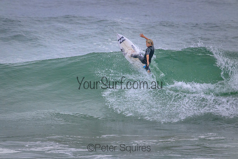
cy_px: 80
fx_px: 5290
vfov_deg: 1.7
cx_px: 119
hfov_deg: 2.6
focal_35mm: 800
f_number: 11
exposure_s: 1/2000
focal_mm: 800
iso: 4000
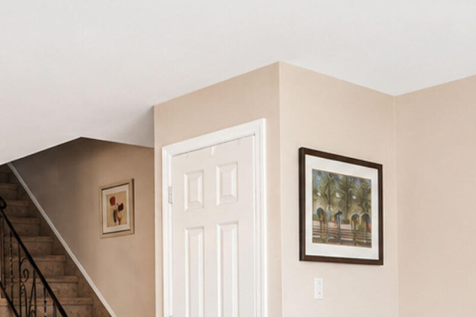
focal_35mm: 51
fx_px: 674
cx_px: 96
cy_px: 329
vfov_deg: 25.0
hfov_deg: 37.5
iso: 64
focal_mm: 16
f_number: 4
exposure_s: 1/20
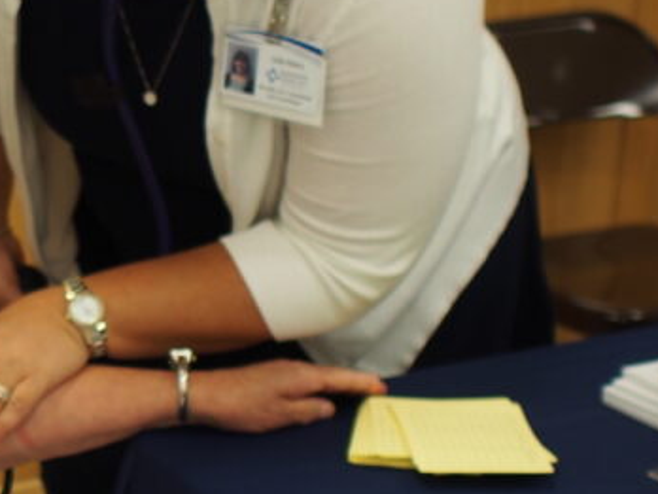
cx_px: -119
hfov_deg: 18.7
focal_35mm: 100
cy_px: 291
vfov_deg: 14.8
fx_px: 1901
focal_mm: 17
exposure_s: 1/80
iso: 200
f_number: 2
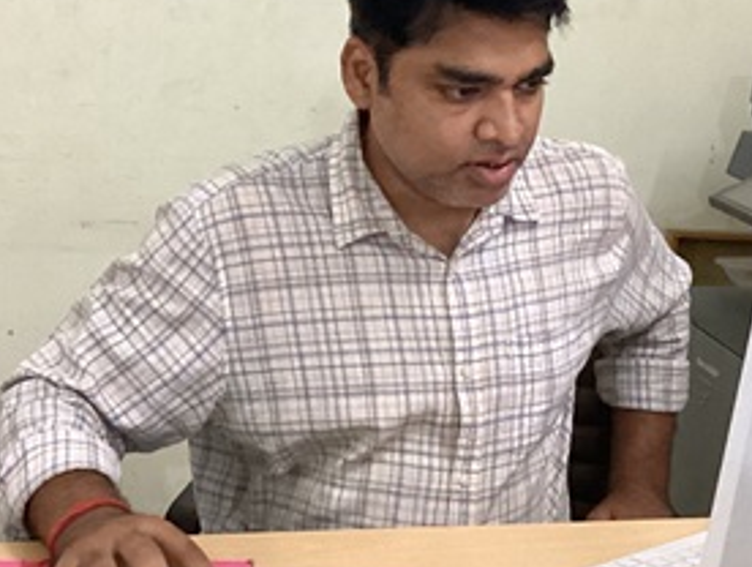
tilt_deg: -7.7
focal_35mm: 49
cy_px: 275
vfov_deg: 29.8
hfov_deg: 37.7
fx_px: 1066
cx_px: 584
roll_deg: -2.1
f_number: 2.4
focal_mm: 3.3
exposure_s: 1/50
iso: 320
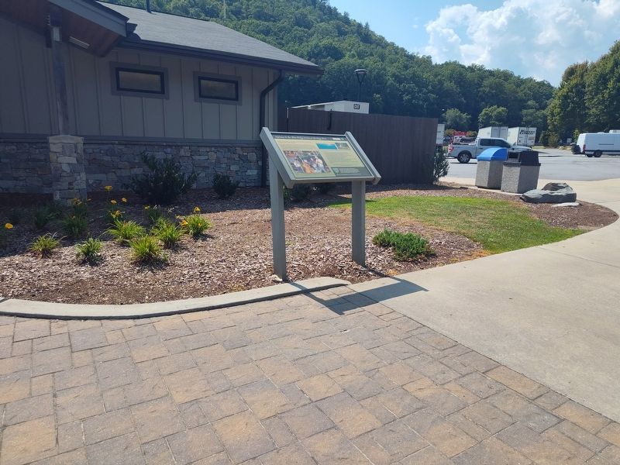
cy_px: 232
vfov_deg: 58.9
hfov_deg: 73.9
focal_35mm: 23
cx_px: 310
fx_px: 412
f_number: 1.8
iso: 100
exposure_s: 1/1827
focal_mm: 5.56
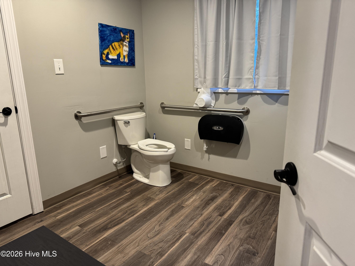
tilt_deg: -13.4
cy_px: 133
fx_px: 246
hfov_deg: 71.6
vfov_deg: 56.8
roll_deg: +1.7
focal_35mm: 24
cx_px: 178
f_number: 1.78
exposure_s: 1/60
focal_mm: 6.76
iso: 160
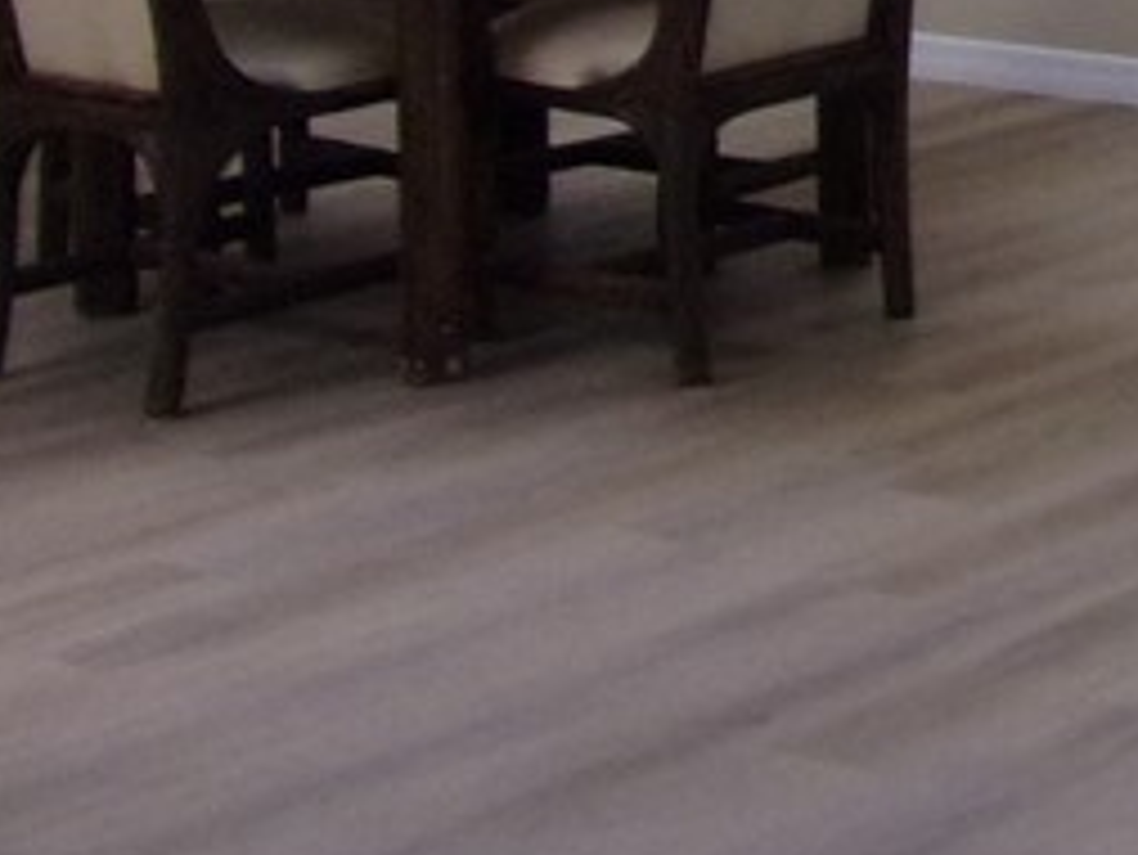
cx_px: 1903
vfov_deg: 14.0
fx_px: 3190
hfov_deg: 17.3
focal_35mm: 97
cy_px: -558
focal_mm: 4.3
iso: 200
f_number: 3.3
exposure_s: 1/25
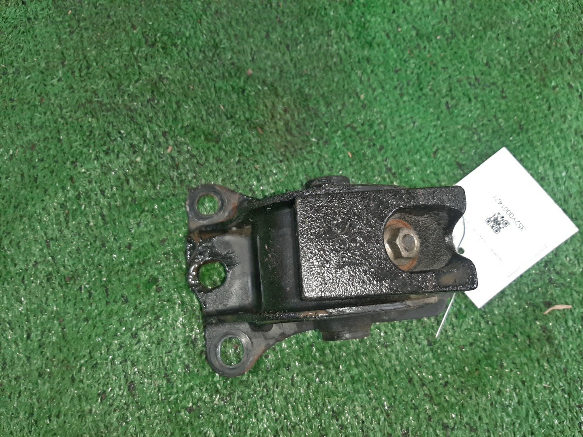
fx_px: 438
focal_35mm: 26
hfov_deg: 67.3
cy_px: 218
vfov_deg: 53.1
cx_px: 292
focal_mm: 3.93
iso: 111
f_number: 1.7
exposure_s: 1/50
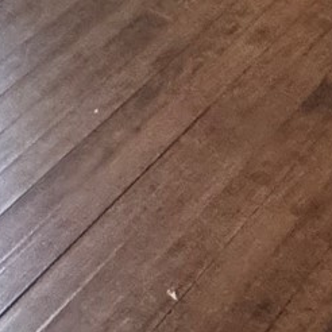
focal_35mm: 103
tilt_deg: -4.9
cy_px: -702
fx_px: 1118
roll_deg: +2.8
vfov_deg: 10.6
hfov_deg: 15.4
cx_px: 524
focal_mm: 2.22
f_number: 2.2
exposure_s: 1/60
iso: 250
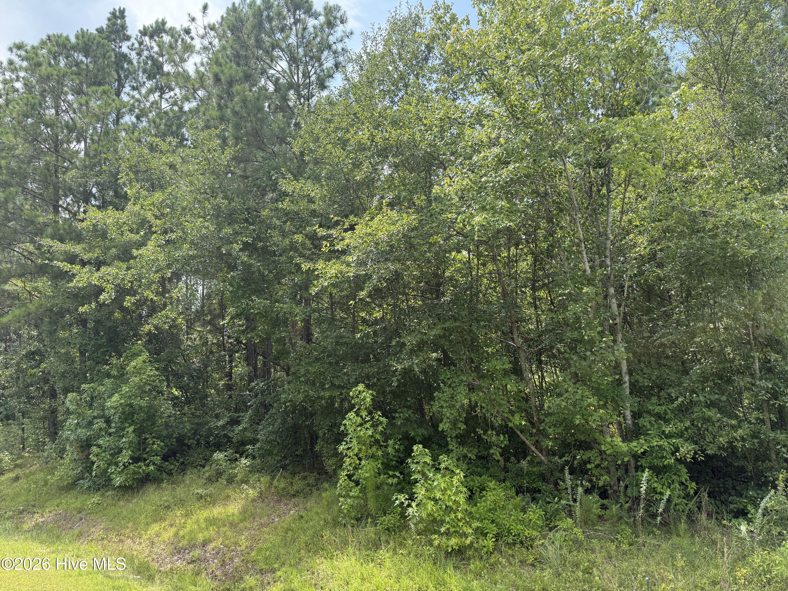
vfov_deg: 56.8
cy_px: 296
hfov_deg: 71.6
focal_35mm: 24
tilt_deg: +8.2
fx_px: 546
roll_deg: +2.3
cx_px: 394
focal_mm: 6.76
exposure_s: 1/1770
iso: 100
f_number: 1.78
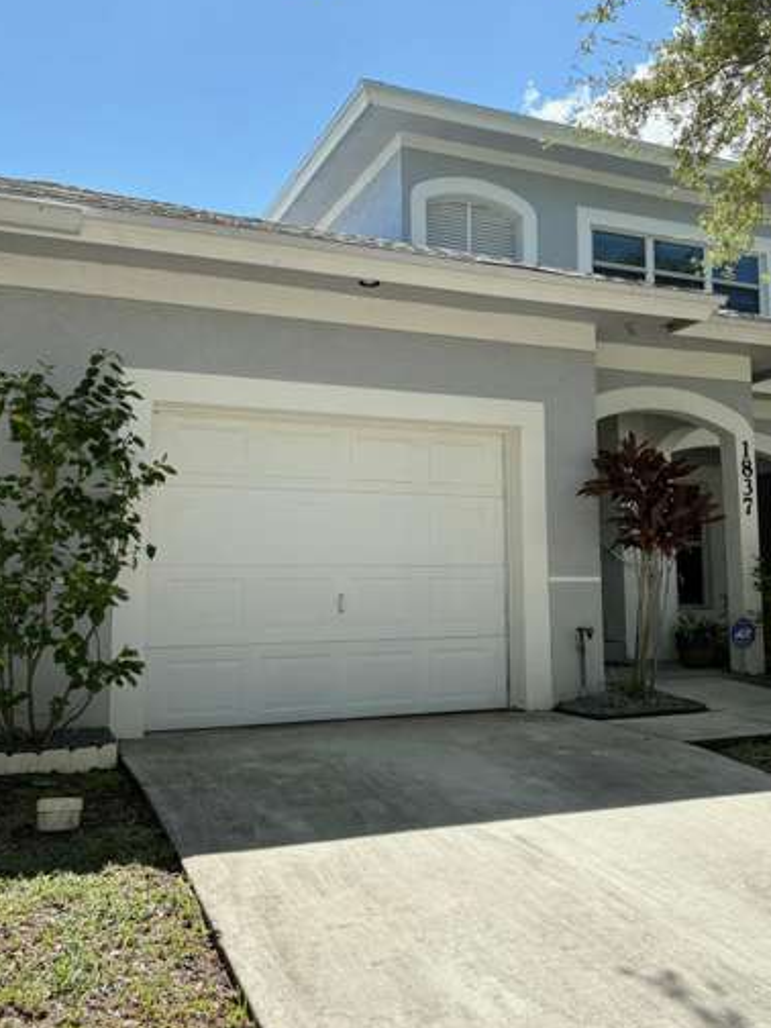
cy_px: 463
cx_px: 445
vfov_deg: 55.3
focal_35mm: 33
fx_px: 980
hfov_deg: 42.8
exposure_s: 1/933
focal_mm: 5.96
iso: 64
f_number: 1.6
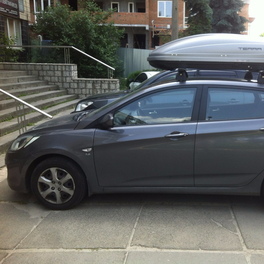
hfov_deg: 39.5
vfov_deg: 40.0
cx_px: 178
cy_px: 130
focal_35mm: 42
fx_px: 362
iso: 80
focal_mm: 3.85
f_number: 2.8
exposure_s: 1/229
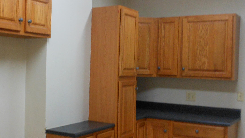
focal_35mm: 53
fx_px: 344
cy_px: 73
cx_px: 65
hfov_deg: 38.3
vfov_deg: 22.6
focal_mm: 5
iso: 250
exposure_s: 1/30
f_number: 3.7
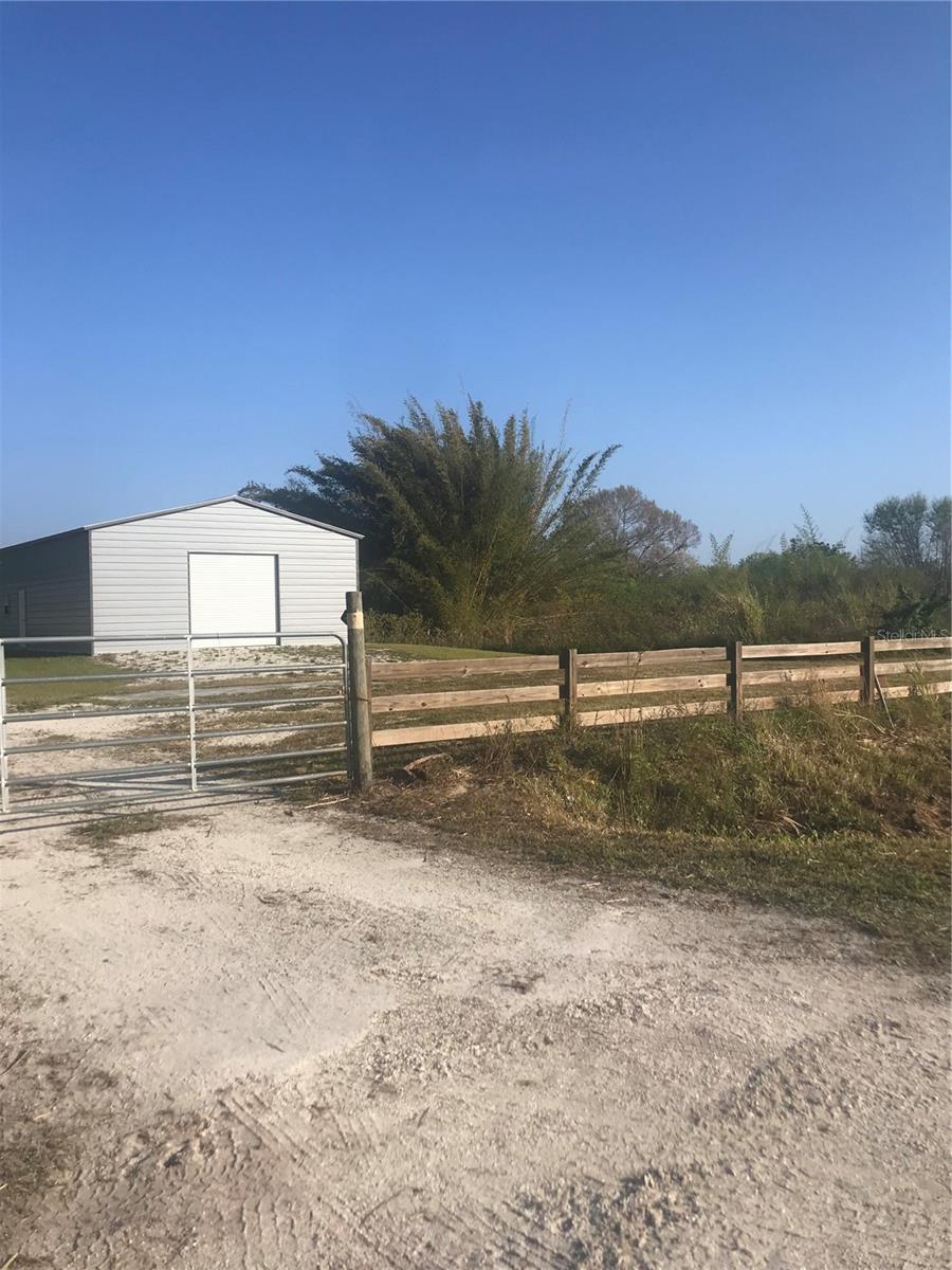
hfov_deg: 49.7
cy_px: 635
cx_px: 476
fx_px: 1027
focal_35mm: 28
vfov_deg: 63.4
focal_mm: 3.99
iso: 20
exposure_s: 1/2398
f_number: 1.8
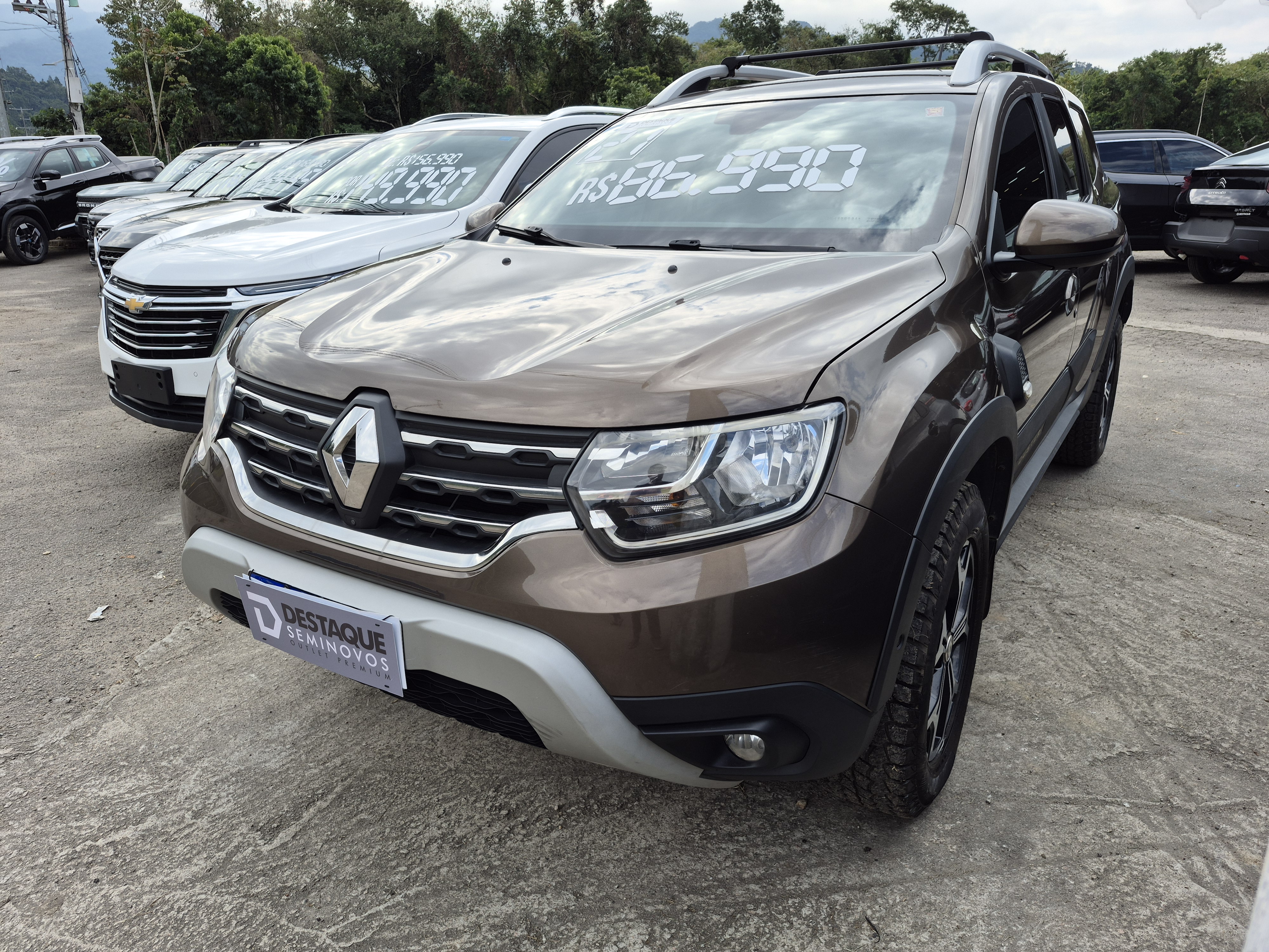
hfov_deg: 73.9
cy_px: 476
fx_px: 843
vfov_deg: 58.9
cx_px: 634
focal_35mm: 23
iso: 25
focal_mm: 5.4
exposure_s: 1/984
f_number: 1.8
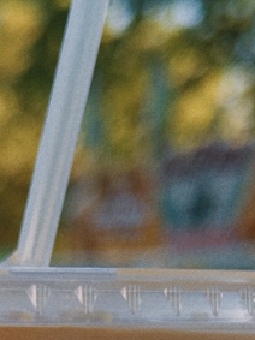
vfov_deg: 13.2
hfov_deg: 10.8
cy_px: 584
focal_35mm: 137
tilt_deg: -9.7
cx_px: 52
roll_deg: -1.7
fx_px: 1347
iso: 80
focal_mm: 6.76
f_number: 1.78
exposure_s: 1/888
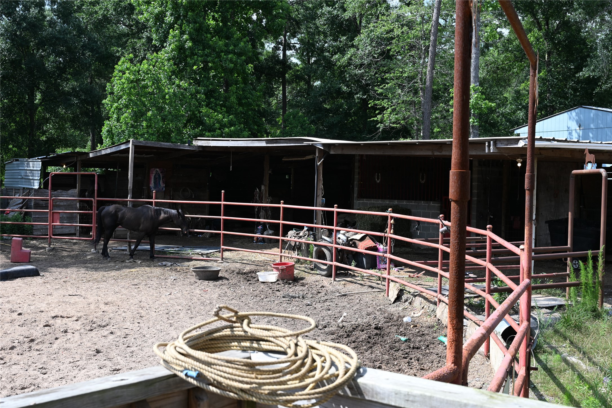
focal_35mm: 46
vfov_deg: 29.2
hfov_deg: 42.7
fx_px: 782
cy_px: 204
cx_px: 306
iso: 200
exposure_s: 1/160
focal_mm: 46
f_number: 11
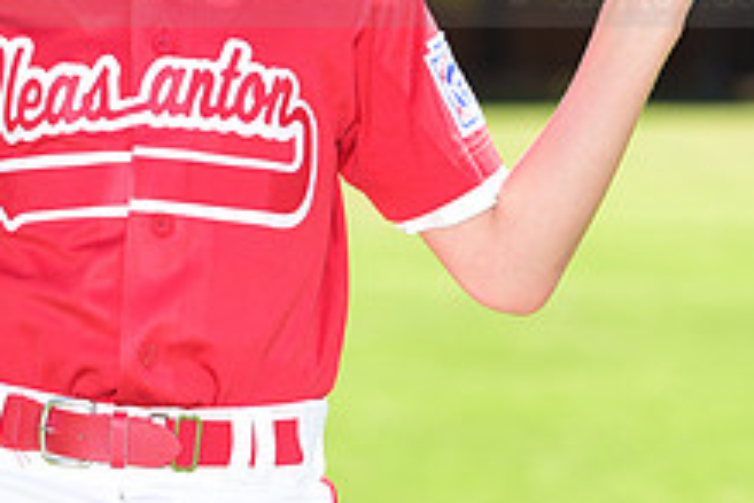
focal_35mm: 357
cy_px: -74
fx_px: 7477
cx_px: 138
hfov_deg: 5.8
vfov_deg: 3.8
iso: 125
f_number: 4.5
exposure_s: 1/320
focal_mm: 135
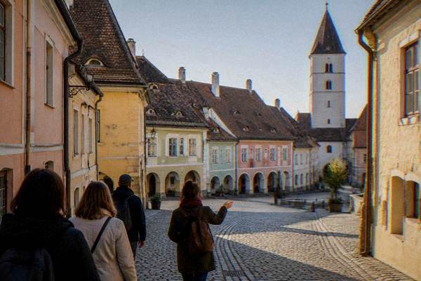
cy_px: 140
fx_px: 819
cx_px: 210
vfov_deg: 19.5
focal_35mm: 70
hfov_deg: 28.8
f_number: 5.6
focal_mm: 70
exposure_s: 1/800
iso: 400
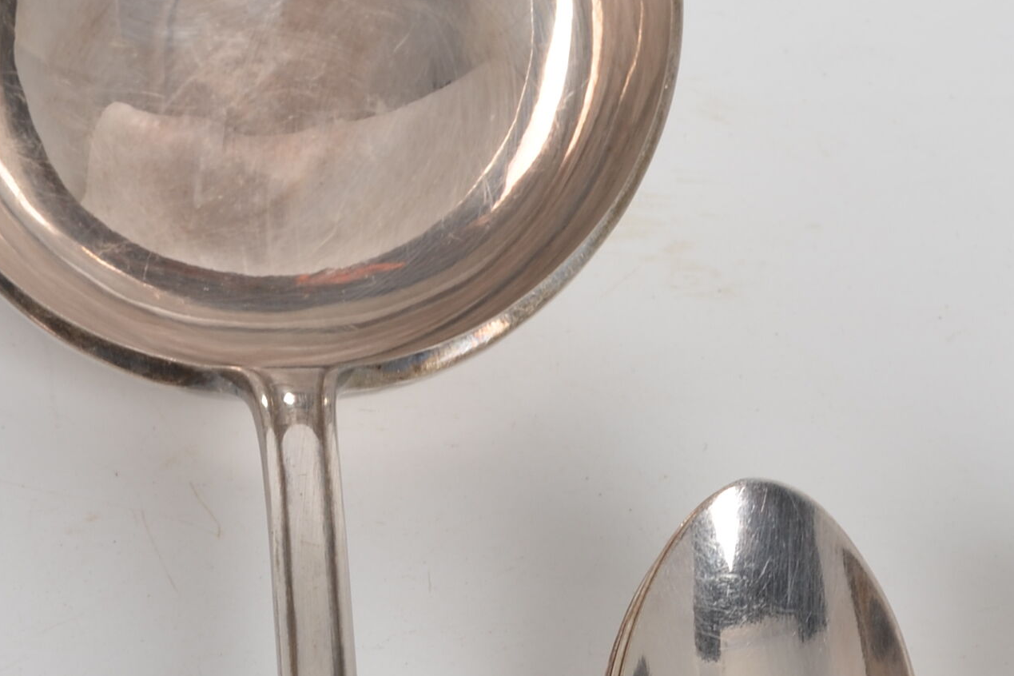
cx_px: 280
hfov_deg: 9.4
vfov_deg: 6.2
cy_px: 949
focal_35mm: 218
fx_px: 6140
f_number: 14
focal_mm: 50
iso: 100
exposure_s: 1/125
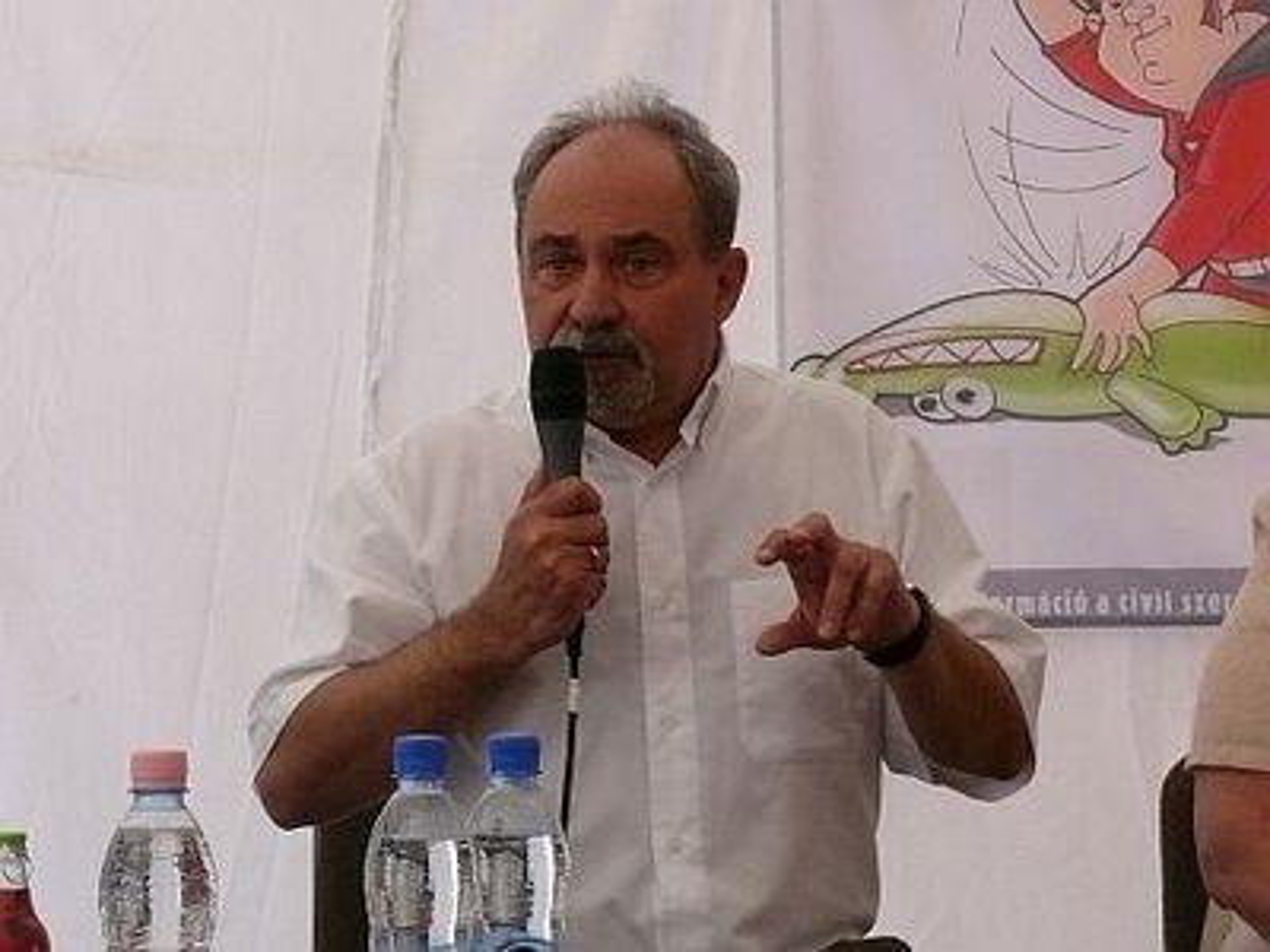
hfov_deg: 14.9
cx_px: 635
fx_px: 4843
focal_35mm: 132
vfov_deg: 11.2
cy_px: 476
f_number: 7.1
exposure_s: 1/500
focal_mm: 15.6
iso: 400
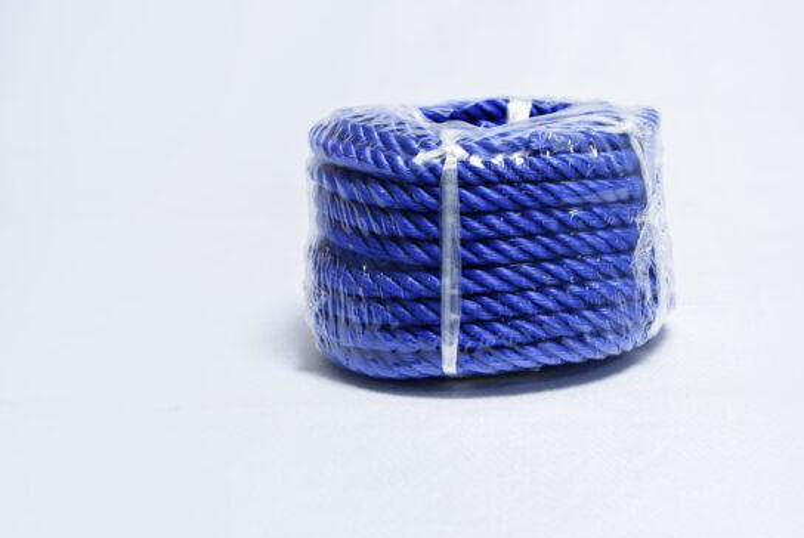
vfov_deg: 15.2
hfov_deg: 22.5
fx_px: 2012
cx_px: 505
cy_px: 216
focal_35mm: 90
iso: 3200
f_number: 9
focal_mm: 70
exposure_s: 1/200
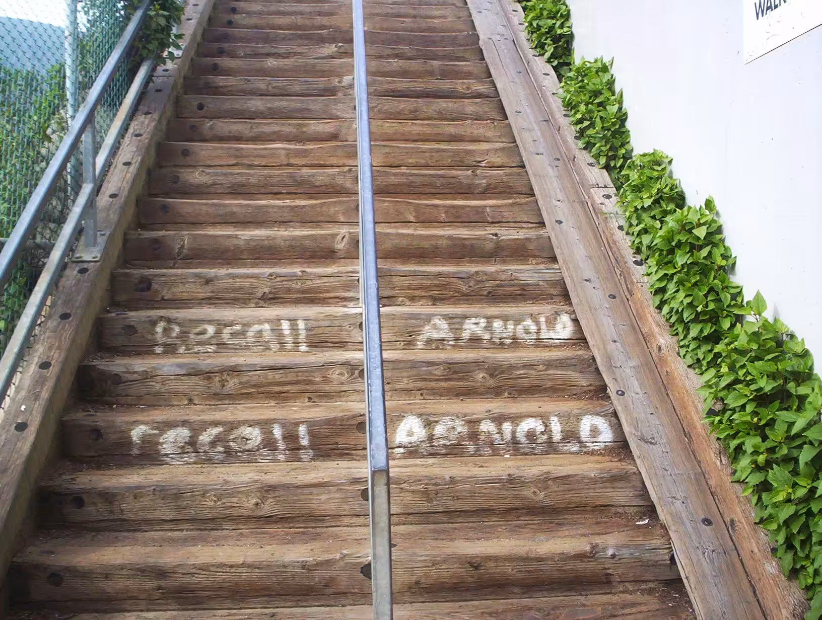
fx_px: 904
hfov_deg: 48.9
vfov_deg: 37.9
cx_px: 411
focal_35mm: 38
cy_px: 310
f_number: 4.5
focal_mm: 4.99
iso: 100
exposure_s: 1/224
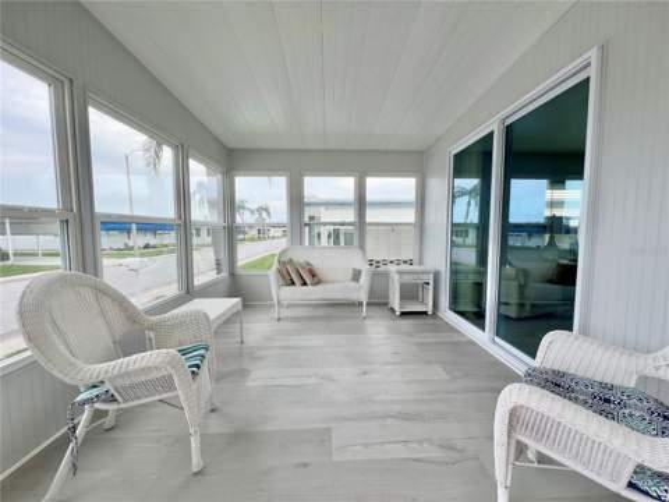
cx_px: 334
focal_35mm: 13
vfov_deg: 89.9
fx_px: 251
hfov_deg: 106.2
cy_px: 251
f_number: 1.8
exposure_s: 1/296
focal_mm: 1.57
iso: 32
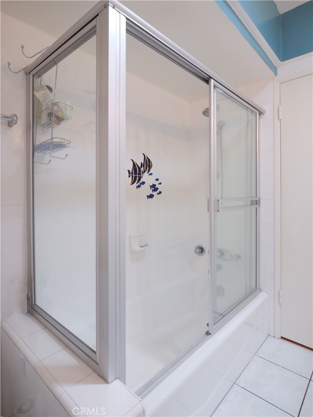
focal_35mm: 18
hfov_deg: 71.6
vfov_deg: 87.7
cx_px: 156
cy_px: 208
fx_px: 217
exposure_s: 1/40
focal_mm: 9
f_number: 8
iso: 3200
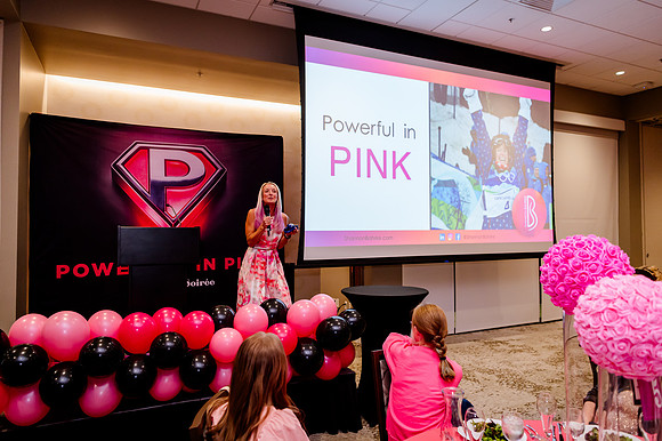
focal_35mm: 24
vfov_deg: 53.1
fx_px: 441
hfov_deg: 73.8
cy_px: 220
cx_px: 331
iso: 2500
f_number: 3.2
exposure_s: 1/250
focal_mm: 24
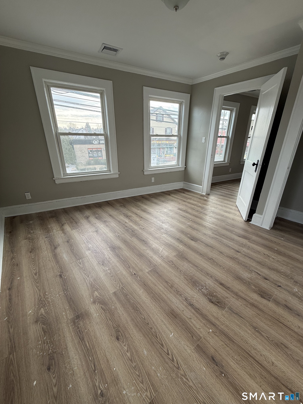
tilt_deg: -21.0
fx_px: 163
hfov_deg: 85.7
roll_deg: +0.0
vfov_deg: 102.1
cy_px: 202
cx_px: 152
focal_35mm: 14
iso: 64
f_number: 2.2
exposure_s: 1/161
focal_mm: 2.22
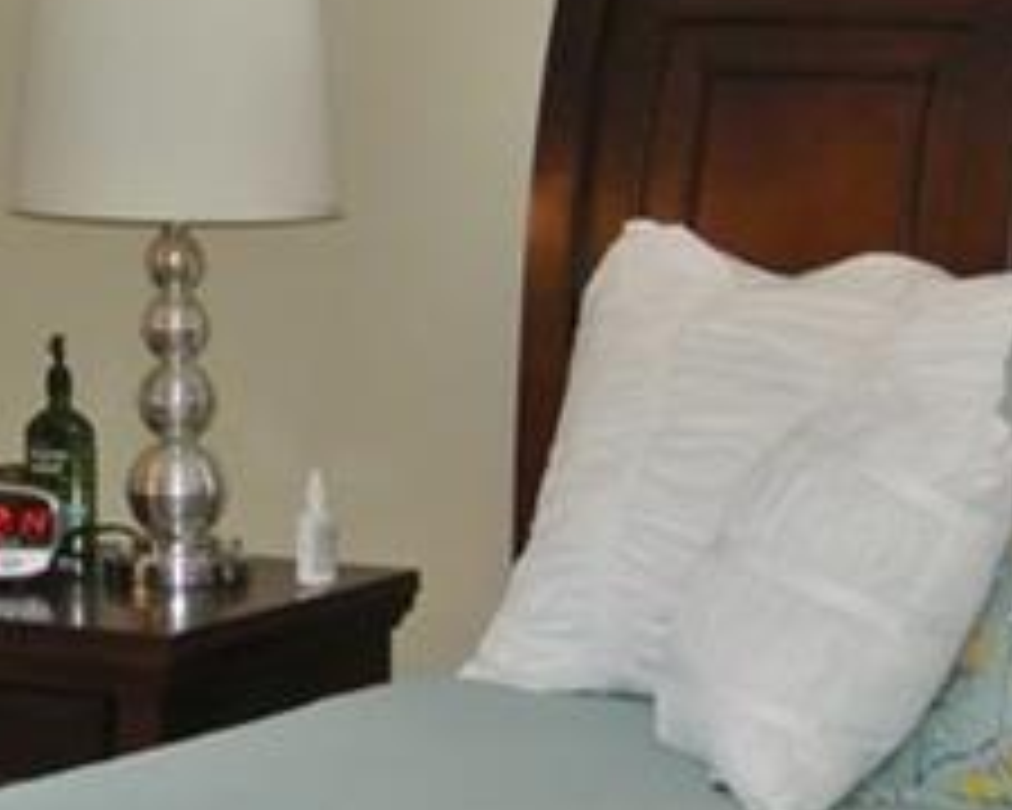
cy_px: 171
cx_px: -40
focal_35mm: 167
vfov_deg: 9.2
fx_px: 5002
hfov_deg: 11.4
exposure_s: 1/60
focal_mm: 14.5
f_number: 4
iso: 800
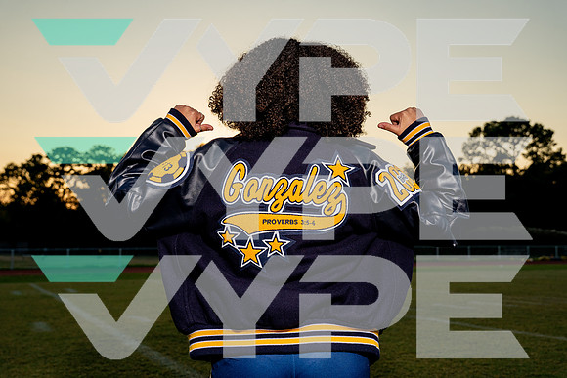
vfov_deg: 32.0
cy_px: 189
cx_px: 284
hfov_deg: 46.5
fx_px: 661
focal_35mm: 42
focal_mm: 41
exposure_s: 1/800
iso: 250
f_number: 5.6
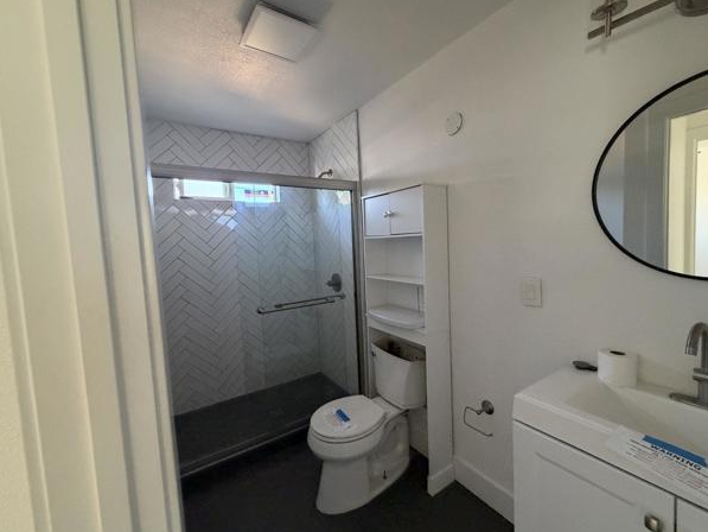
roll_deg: +2.9
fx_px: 307
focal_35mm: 15
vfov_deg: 81.8
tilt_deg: -4.1
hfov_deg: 98.1
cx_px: 371
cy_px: 261
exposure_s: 1/60
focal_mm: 2.22
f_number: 2.2
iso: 500
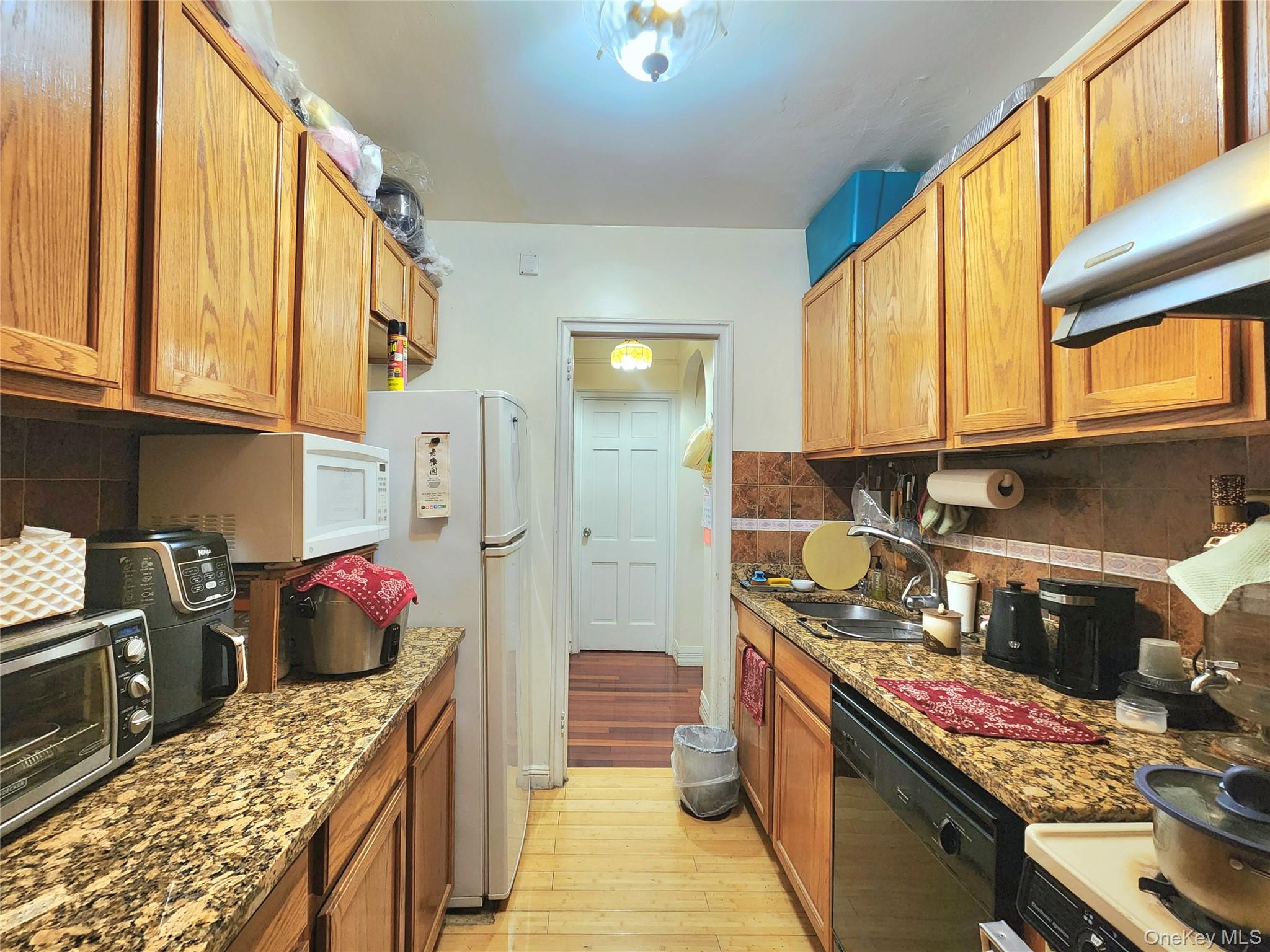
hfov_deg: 106.2
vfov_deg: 89.9
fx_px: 477
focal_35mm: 13
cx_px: 635
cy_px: 476
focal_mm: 2.2
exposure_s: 1/60.2
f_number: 2.2
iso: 250
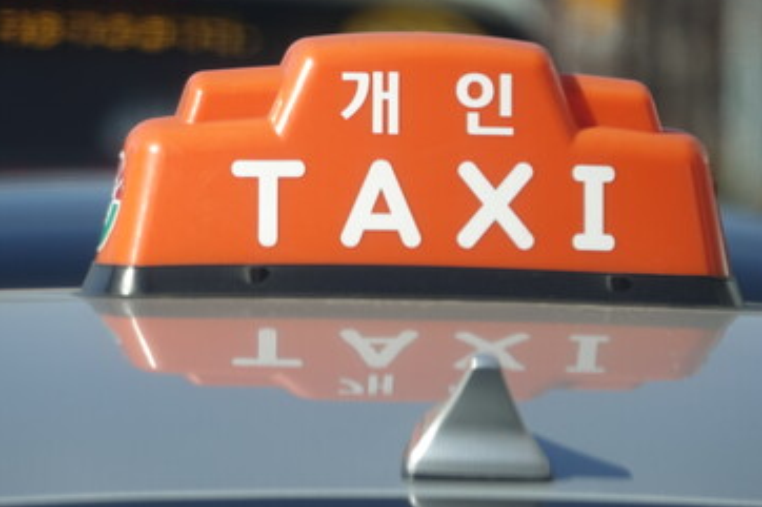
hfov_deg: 2.8
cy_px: 389
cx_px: 389
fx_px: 15677
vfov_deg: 1.9
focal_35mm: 741
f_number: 4
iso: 100
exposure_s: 1/320
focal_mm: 163.85
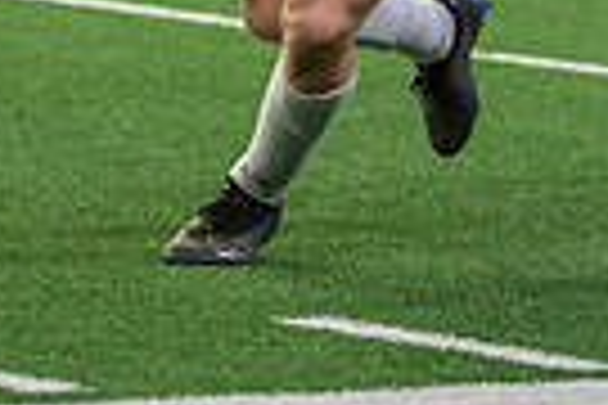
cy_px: -362
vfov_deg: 2.5
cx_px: 441
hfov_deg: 3.7
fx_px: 9356
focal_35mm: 554
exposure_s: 1/1250
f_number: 2.8
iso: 5000
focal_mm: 129
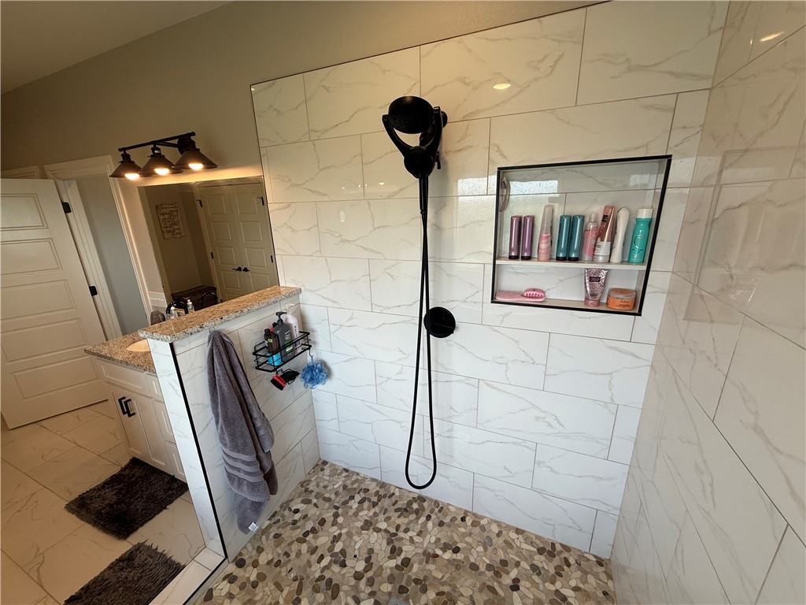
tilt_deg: -18.0
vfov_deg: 85.7
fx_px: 326
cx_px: 403
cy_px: 302
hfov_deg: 102.1
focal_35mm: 14
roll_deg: +0.7
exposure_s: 1/120
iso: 50
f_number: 2.2
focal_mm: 2.22
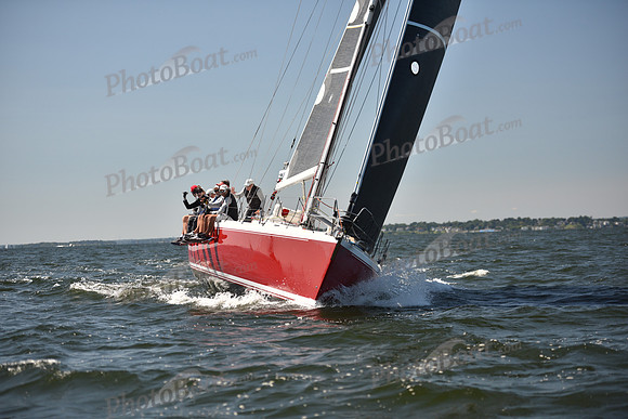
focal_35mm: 95
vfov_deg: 14.4
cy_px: 210
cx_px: 314
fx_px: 1658
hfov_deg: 21.5
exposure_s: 1/1600
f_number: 2.8
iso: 250
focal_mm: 95
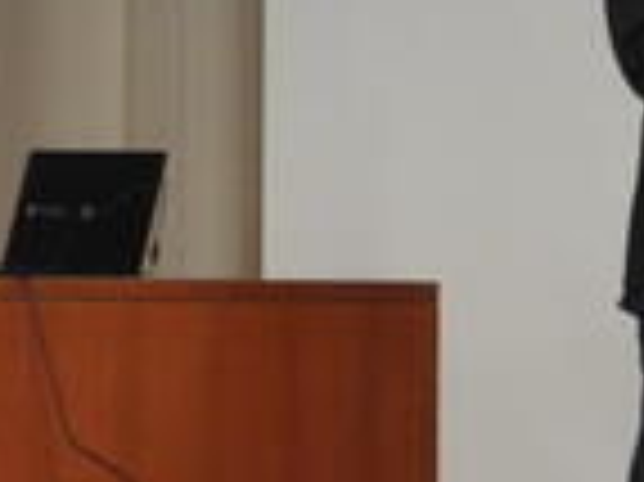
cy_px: 149
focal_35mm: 1007
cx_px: 730
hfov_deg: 2.0
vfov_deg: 1.5
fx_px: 18719
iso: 800
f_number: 5.6
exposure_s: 1/15
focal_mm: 64.5
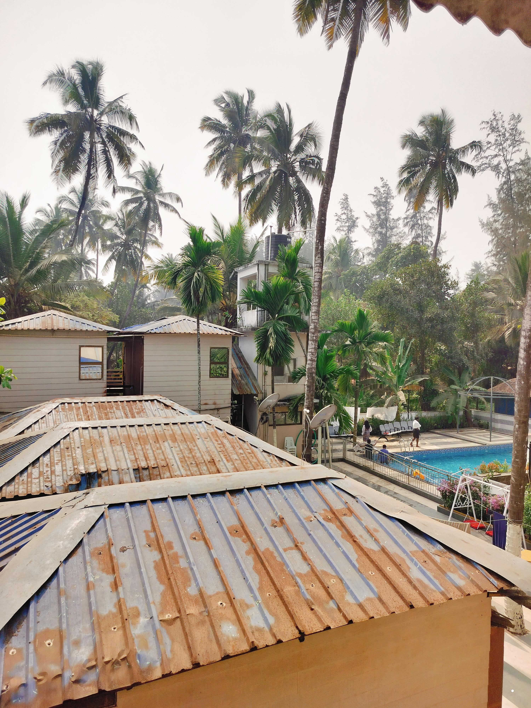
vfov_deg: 71.6
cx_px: 266
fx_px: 491
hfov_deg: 56.8
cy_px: 354
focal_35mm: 24
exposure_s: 1/1456
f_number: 1.7
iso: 50
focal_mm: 5.24
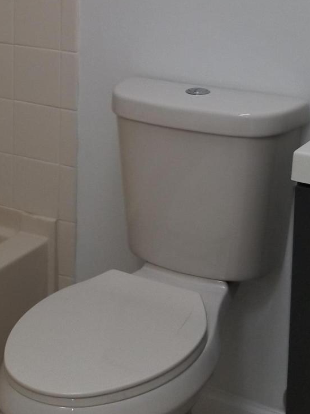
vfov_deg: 26.7
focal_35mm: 71
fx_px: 848
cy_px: 62
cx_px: 84
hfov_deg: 20.6
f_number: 1.7
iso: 80
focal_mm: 4.25
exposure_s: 1/120
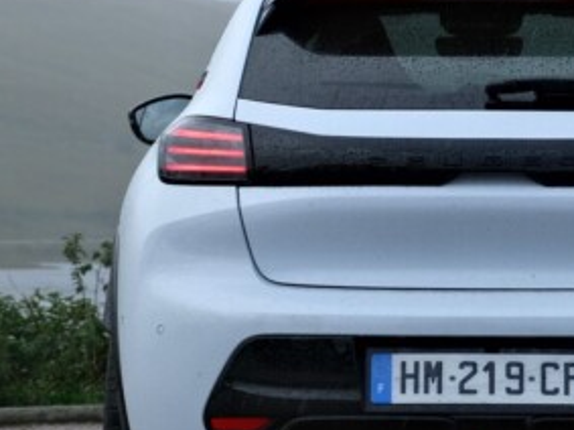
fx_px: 3000
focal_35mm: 181
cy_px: 250
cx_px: 564
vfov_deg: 8.2
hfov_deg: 10.8
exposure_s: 1/340
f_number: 5.6
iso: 320
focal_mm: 50.5
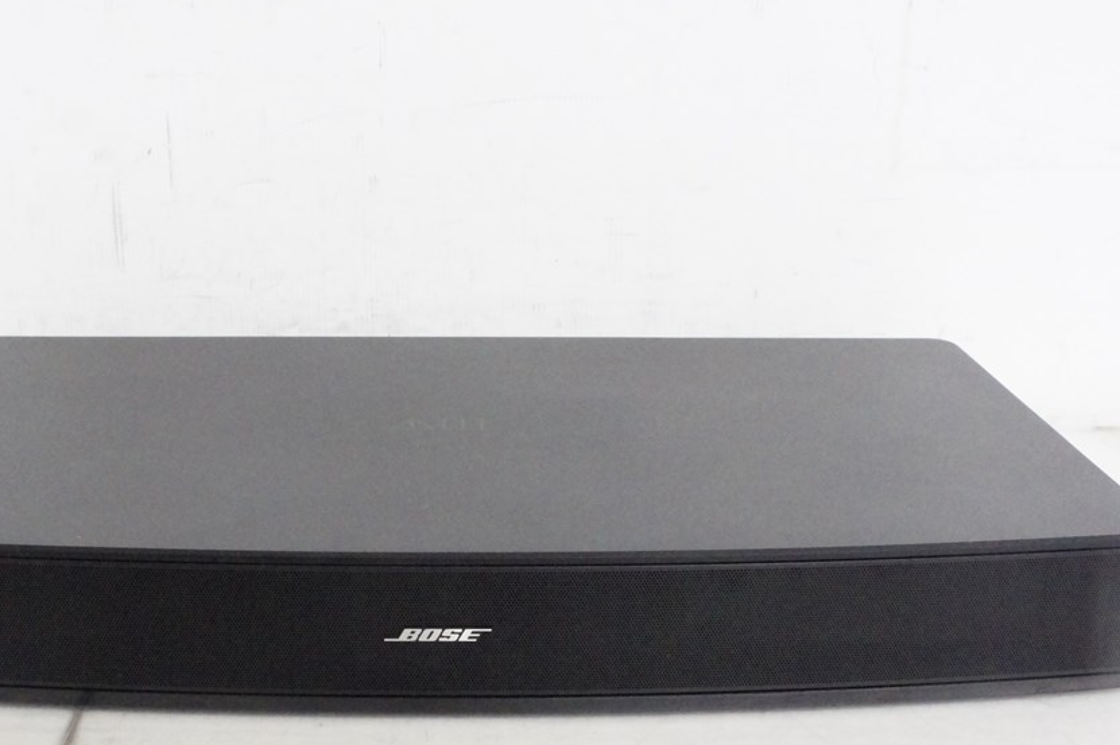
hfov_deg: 39.6
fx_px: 1546
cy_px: 525
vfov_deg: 26.9
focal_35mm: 50
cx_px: 439
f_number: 10
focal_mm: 23
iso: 6400
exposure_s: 1/40
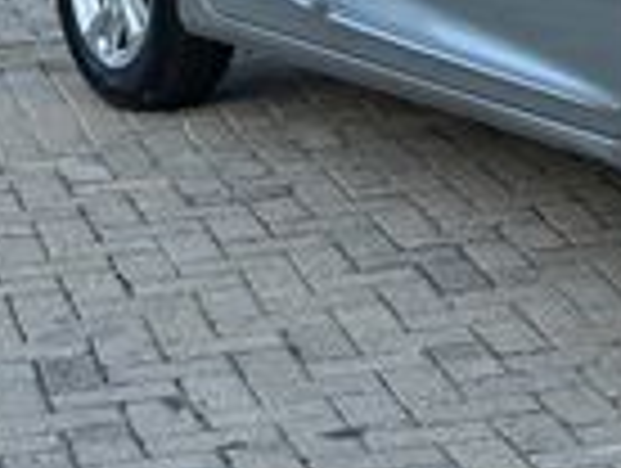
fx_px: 2929
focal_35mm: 163
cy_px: -180
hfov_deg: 11.7
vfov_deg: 9.0
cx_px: 878
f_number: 1.78
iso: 64
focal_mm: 6.86
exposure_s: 1/623
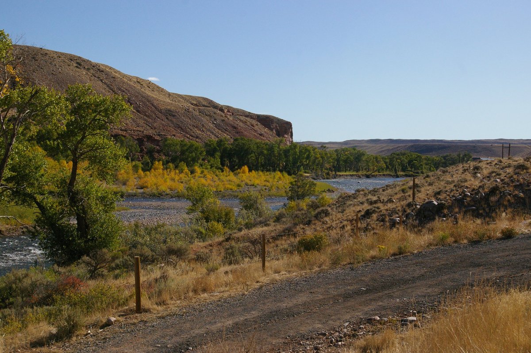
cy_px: 176
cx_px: 266
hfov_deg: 35.1
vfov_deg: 23.7
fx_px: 840
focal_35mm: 57
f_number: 8
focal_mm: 38
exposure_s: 1/3000
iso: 800
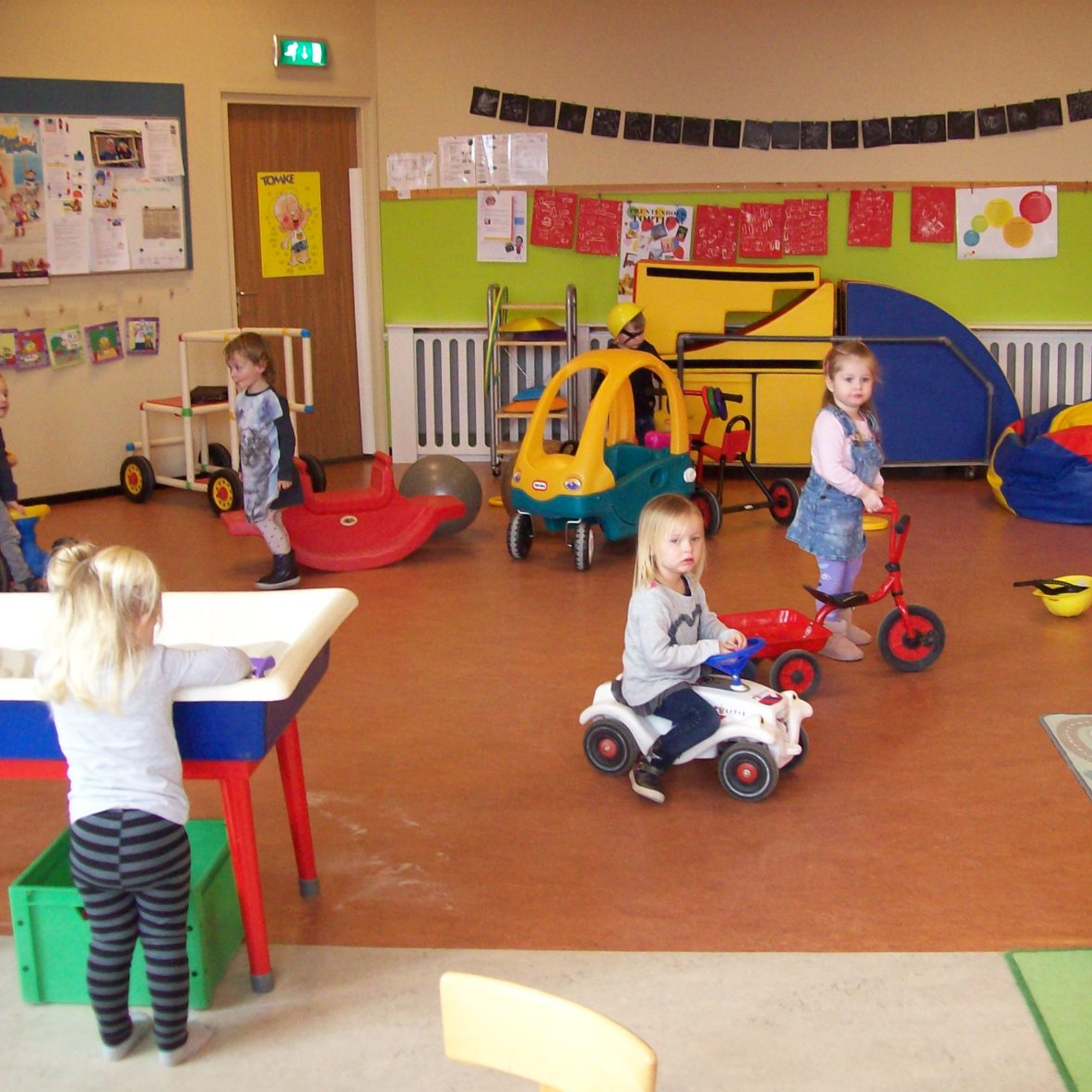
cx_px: 591
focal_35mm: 43
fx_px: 1535
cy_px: 551
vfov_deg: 39.2
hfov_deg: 39.1
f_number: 2.7
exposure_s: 1/64
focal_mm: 6
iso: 200
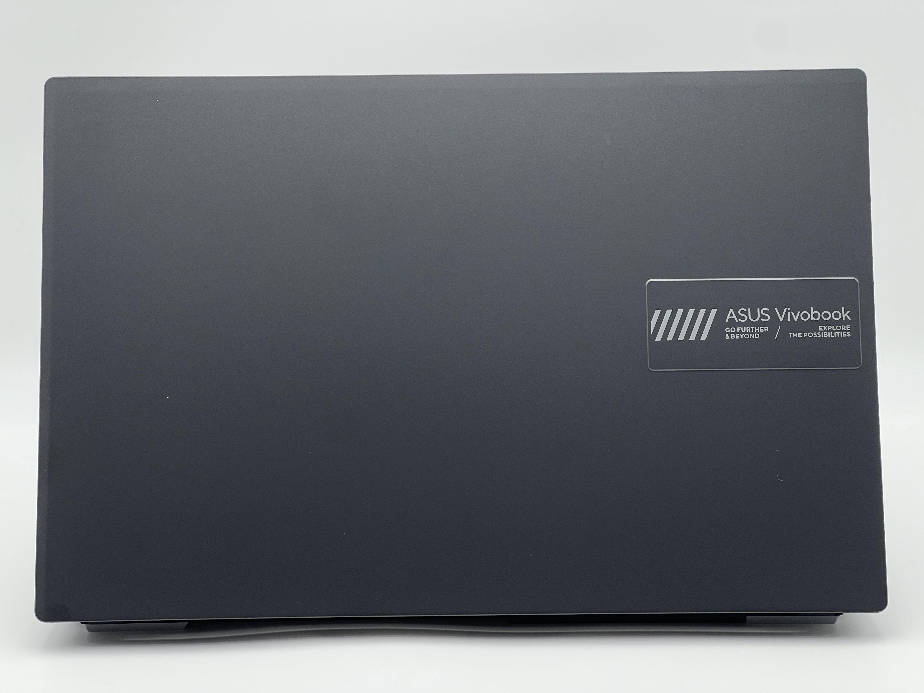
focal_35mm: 77
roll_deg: +1.0
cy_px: 346
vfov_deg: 19.1
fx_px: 2055
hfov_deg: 25.3
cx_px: 462
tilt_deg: -13.4
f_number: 2.8
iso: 50
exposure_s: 1/100
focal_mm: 9
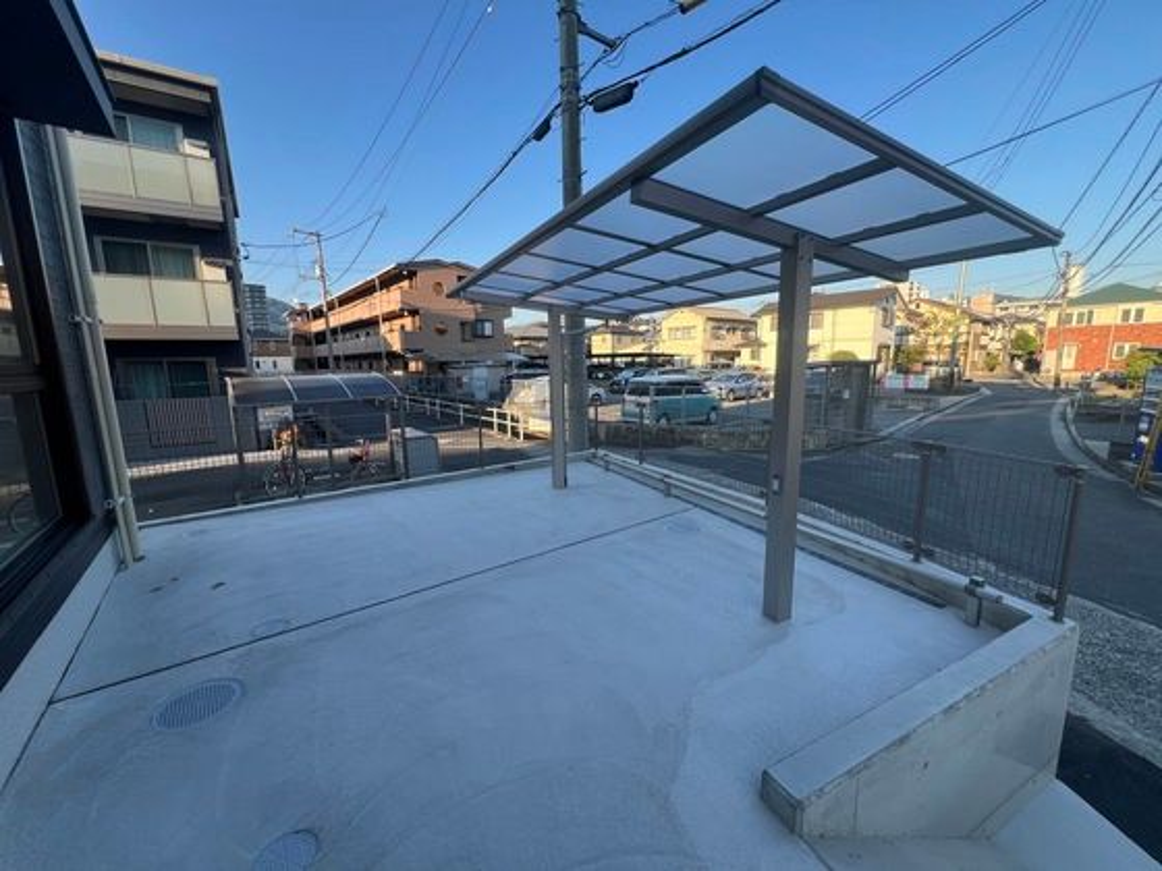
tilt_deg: -9.9
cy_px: 436
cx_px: 581
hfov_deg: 106.2
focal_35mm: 13
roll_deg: +0.5
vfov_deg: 89.9
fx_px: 436
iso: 32
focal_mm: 1.57
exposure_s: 1/309
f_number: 1.8
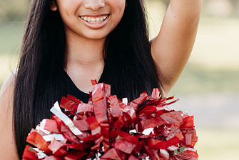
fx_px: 977
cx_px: 91
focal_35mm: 147
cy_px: 40
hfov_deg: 13.9
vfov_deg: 9.3
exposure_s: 1/500
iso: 200
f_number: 2.8
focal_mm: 85
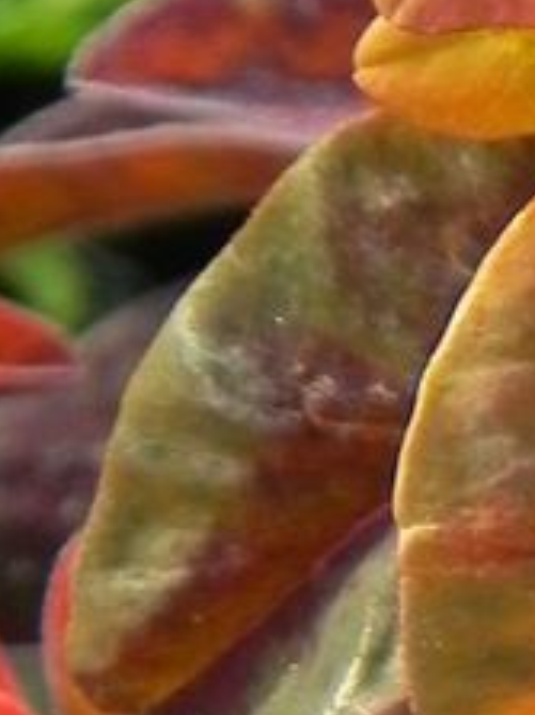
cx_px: 642
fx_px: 27908
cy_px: 375
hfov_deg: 1.1
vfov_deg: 1.5
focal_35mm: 1353
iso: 160
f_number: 5
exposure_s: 1/125
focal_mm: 67.2
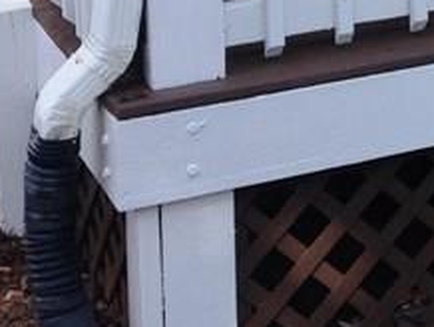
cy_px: -287
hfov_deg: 11.5
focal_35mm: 155
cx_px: 872
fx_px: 1945
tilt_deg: -7.6
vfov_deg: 9.1
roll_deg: -0.5
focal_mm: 4.12
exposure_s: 1/433
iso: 50
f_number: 2.4
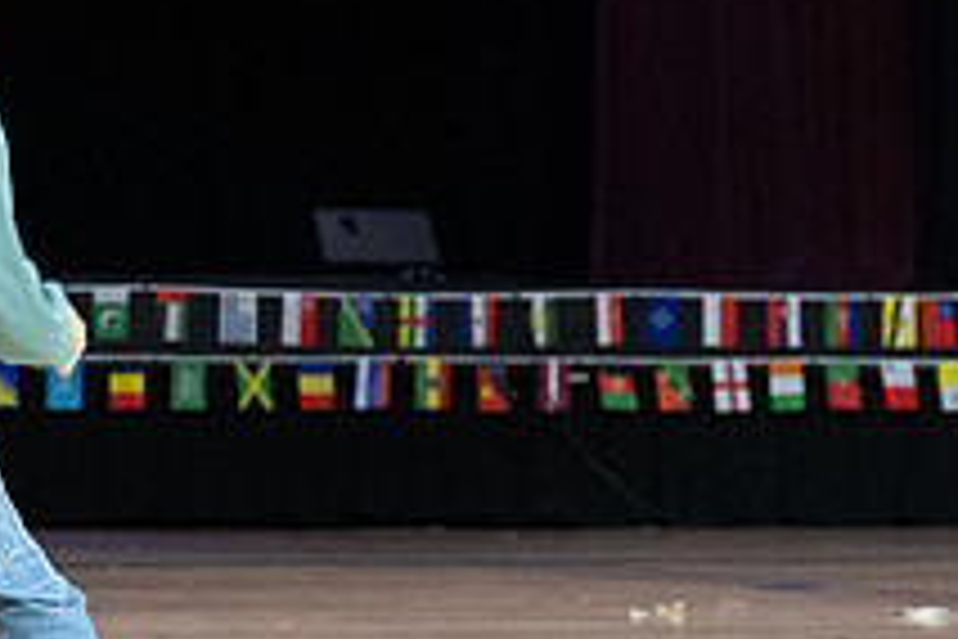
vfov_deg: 6.2
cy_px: 151
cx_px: -245
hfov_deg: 9.1
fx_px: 5907
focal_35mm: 222
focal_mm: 56
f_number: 4
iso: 11400
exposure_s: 1/320
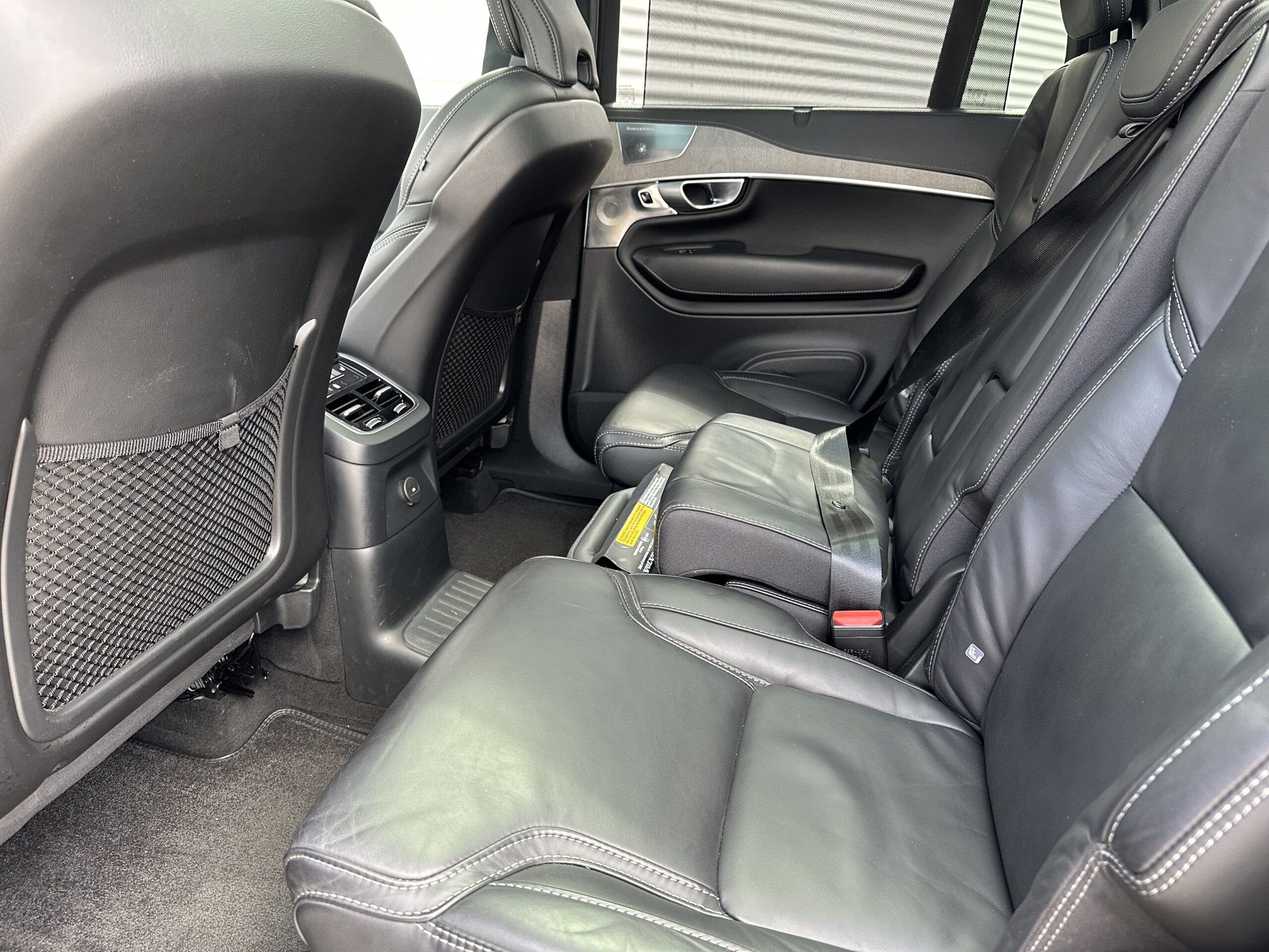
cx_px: 634
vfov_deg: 56.8
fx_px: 880
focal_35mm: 24
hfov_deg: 71.6
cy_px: 476
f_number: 1.78
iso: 250
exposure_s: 1/121
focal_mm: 6.86
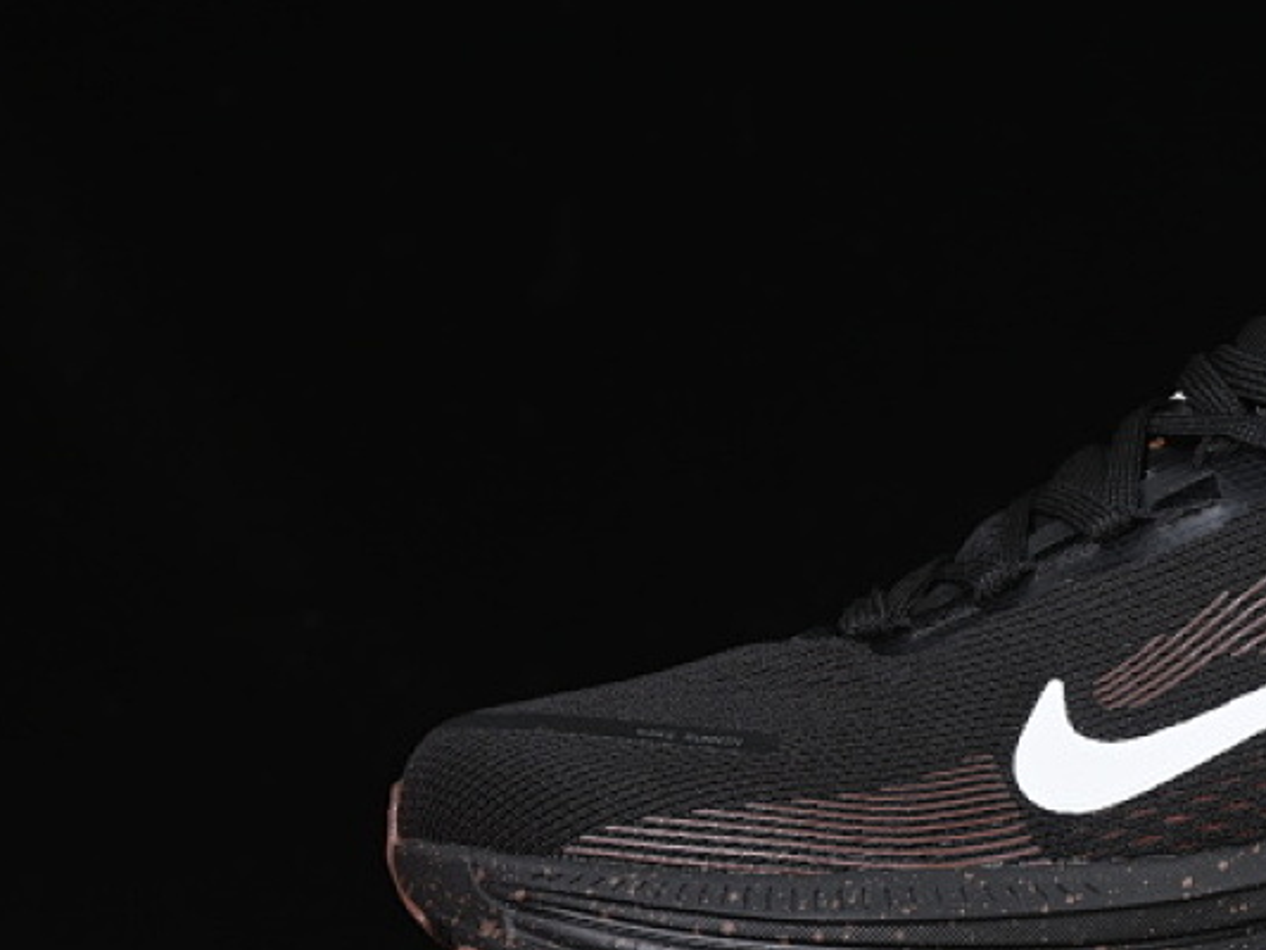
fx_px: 5341
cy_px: 613
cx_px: 1211
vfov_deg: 10.2
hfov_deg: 13.4
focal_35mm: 146
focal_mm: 50
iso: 160
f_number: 6.3
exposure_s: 1/60
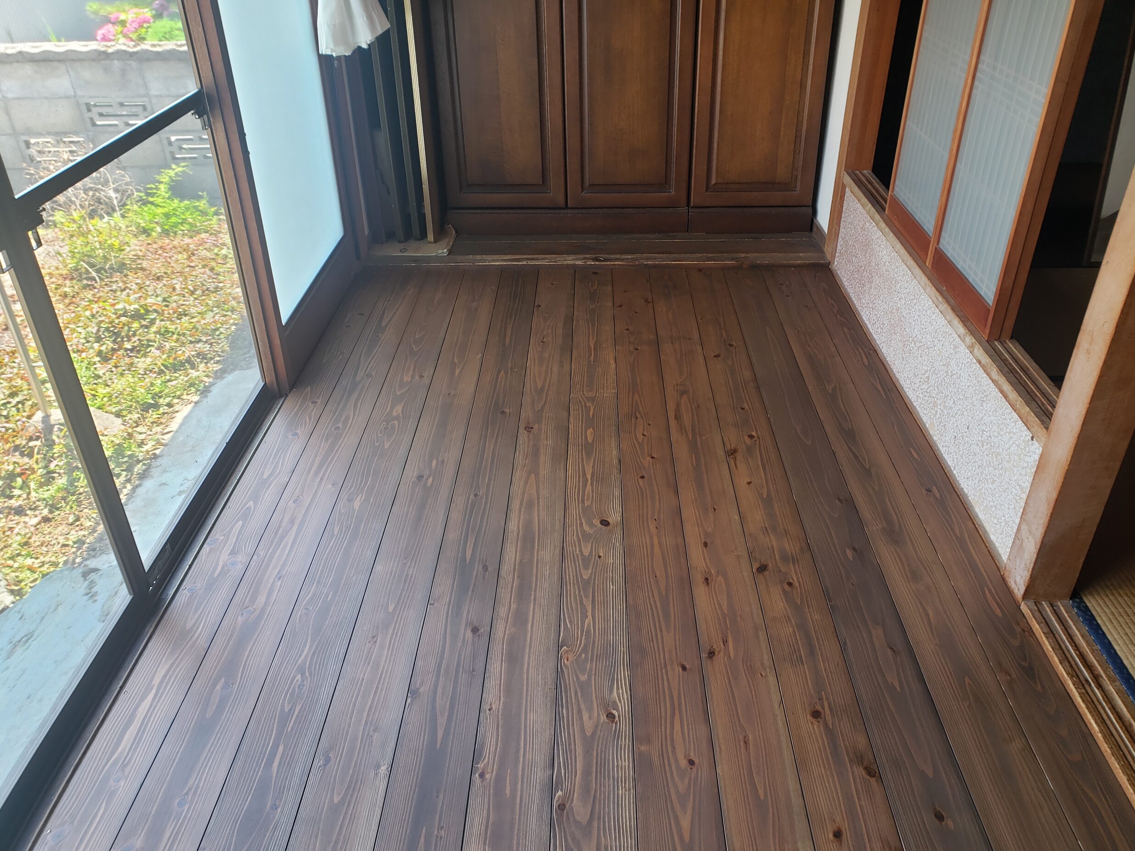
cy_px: 439
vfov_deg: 51.3
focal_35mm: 27
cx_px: 574
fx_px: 885
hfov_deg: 65.3
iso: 50
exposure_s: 1/38
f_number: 2.4
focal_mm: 4.3
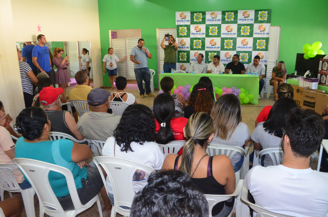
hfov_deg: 67.5
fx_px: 245
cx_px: 164
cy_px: 108
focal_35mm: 27
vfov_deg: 47.7
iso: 2500
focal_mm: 18
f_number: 6.3
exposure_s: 1/60
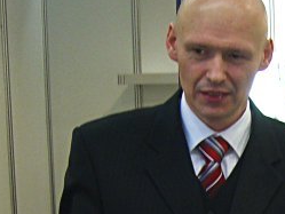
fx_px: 1005
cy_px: 293
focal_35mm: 122
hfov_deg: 15.0
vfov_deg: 11.8
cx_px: 429
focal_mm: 7.9
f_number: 2.8
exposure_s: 1/40
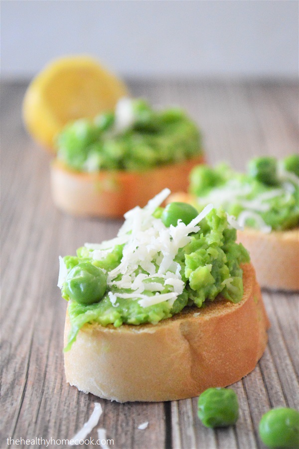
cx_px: 150
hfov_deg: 18.9
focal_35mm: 72
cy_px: 224
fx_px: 898
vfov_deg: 28.1
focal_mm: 48
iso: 3200
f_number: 5.6
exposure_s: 1/320
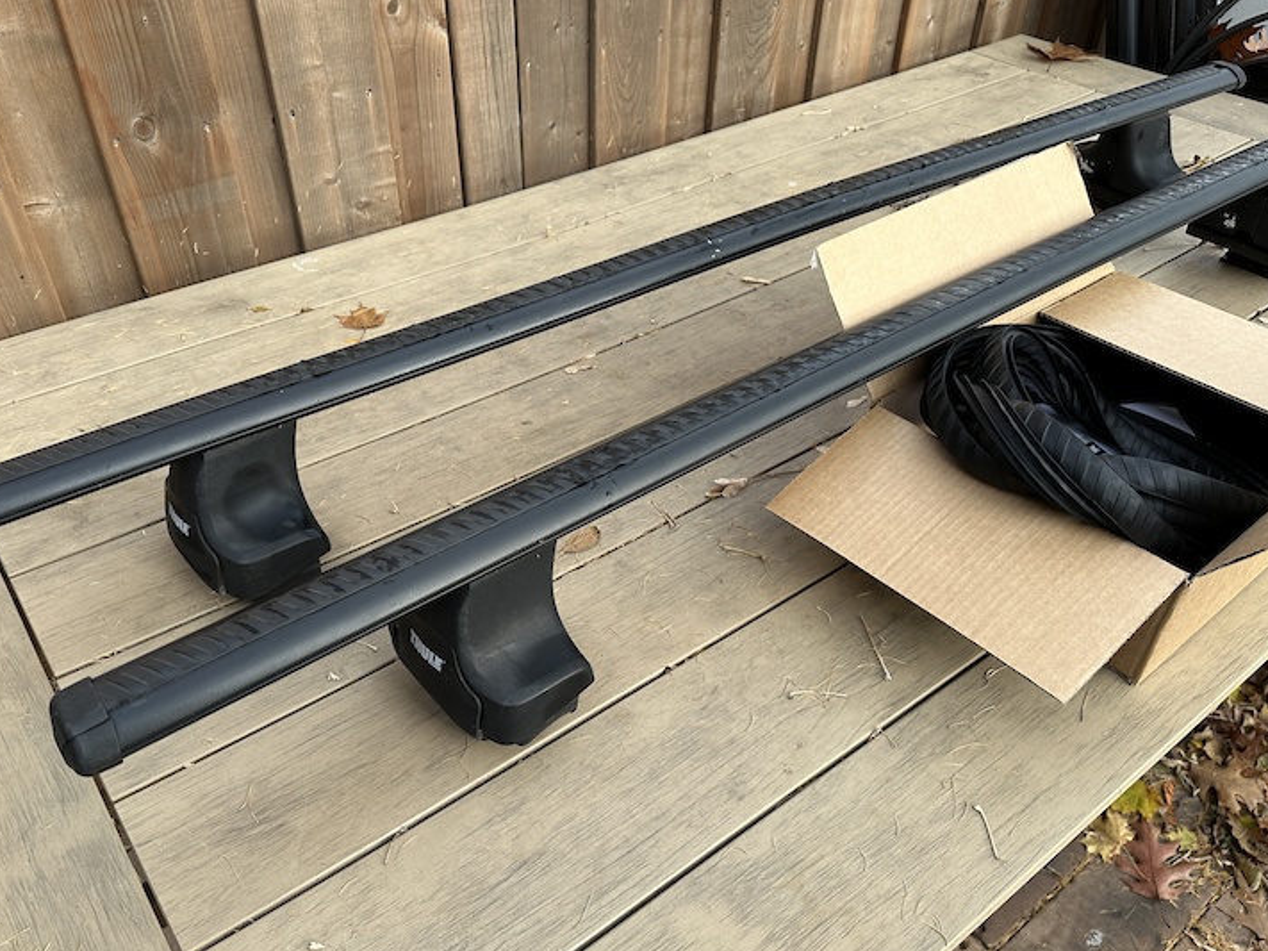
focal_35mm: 27
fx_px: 989
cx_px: 589
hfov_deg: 65.3
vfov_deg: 51.3
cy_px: 521
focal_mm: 6.86
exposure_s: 1/604
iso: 80
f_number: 1.78
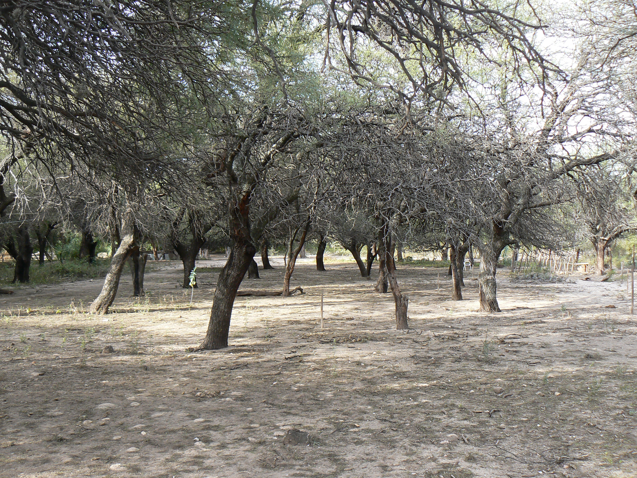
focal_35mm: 36
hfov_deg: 51.4
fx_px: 662
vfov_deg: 39.7
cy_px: 239
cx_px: 318
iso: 80
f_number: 4
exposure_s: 1/60
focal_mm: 6
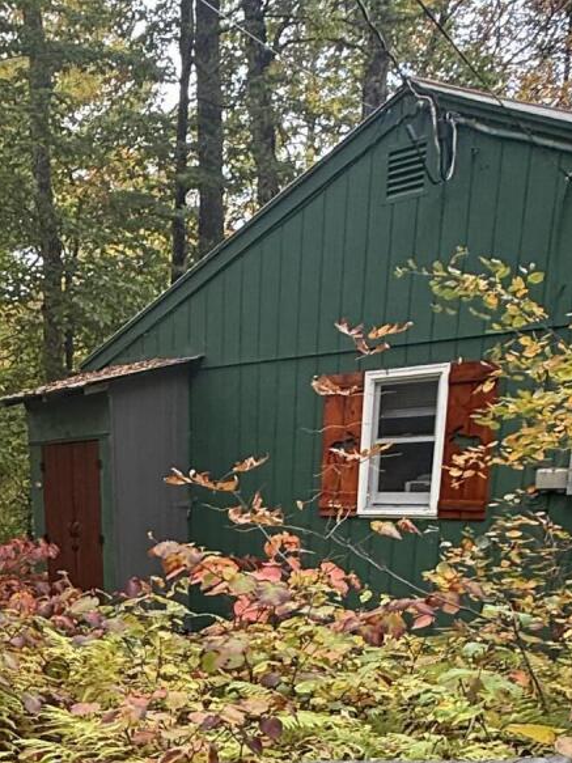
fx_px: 1058
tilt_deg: -29.5
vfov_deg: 34.1
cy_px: 847
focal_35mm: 48
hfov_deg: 28.1
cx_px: -25
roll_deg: -2.0
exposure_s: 1/99
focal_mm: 2.22
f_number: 2.2
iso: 64
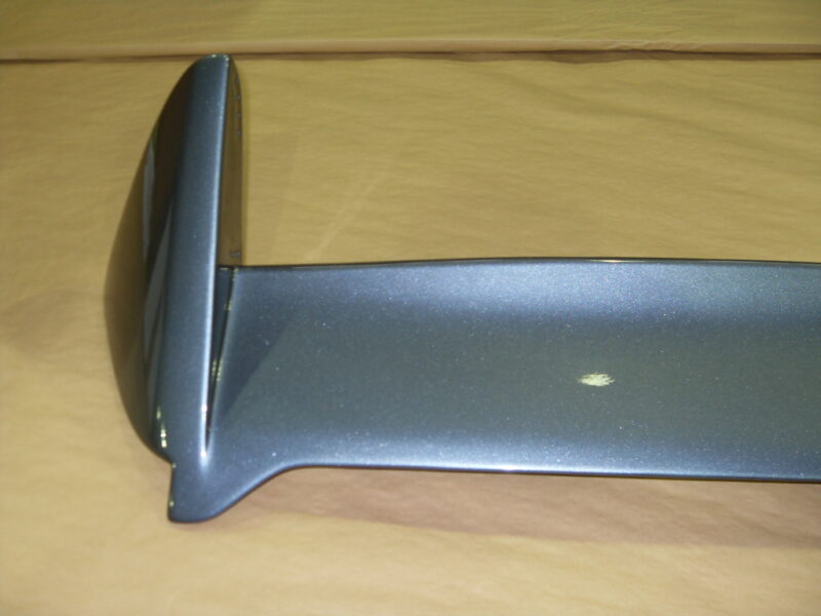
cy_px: 308
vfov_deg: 40.7
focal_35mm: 35
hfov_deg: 52.6
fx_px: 830
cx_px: 410
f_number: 2.8
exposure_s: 1/45
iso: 100
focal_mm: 6.3
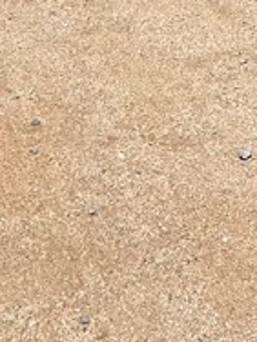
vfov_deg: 13.9
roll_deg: +2.4
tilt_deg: -16.5
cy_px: -107
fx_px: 1346
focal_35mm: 136
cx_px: 120
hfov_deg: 10.9
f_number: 1.6
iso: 32
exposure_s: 1/9174
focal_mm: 5.1
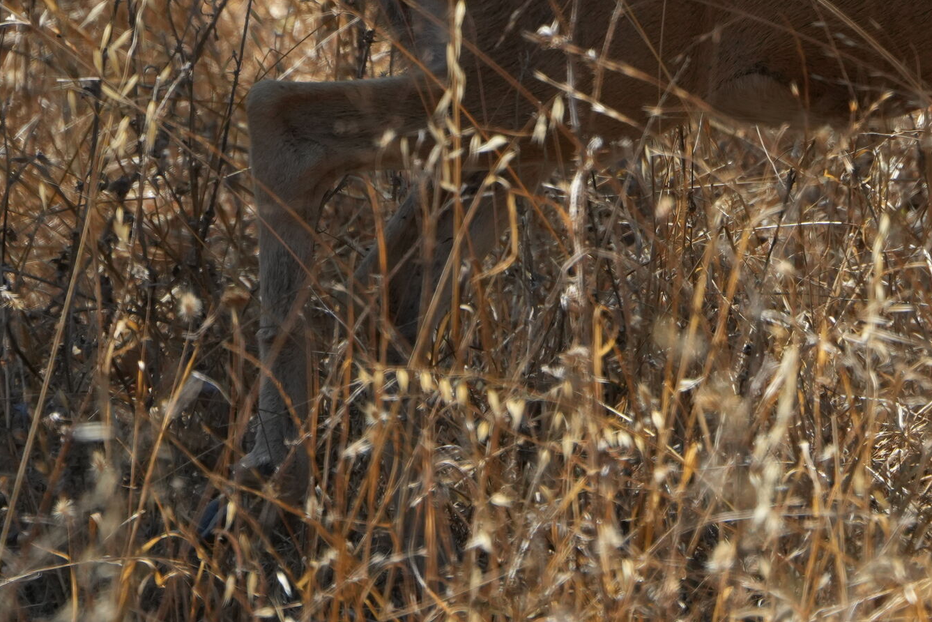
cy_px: -34
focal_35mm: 1292
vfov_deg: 1.1
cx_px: 979
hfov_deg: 1.6
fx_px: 33454
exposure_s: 1/1000
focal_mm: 400
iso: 640
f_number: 6.3
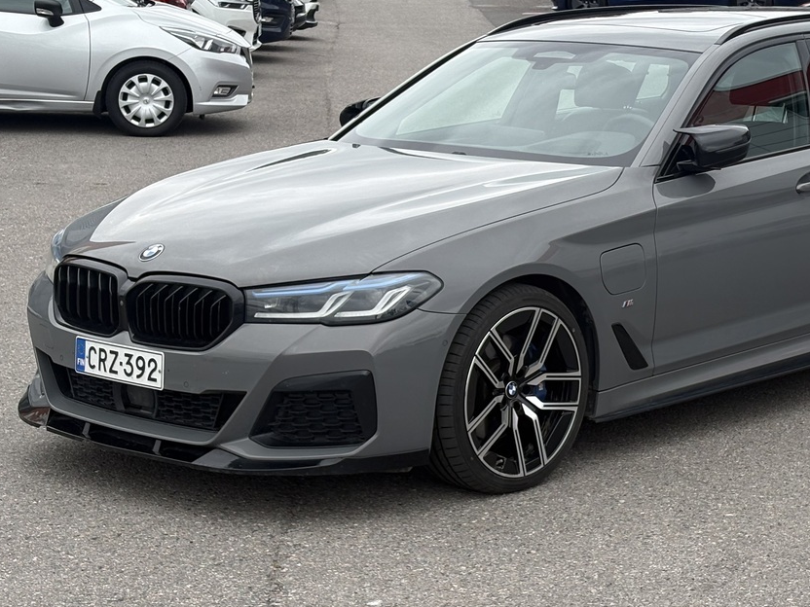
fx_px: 2106
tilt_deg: -8.9
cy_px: 267
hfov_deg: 21.7
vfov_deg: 16.4
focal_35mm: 90
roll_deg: -1.0
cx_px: 564
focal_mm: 5.96
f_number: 1.6
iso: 40
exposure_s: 1/548
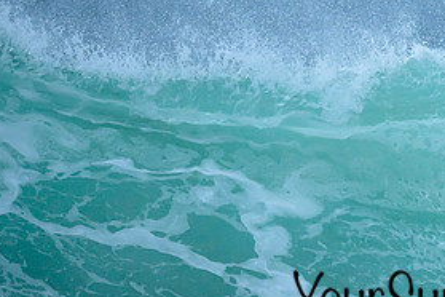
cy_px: 185
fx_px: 28107
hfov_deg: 0.9
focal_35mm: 2274
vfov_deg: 0.6
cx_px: 539
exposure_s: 1/3200
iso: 900
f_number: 6.3
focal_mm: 800
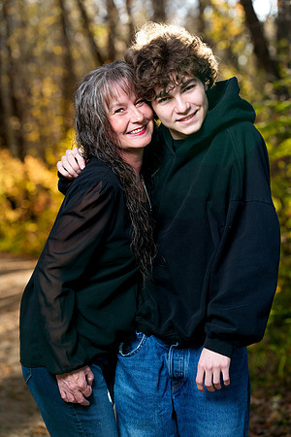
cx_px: 146
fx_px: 1164
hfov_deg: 14.3
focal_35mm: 96
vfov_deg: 21.2
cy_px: 218
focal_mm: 96
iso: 400
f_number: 4
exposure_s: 1/160
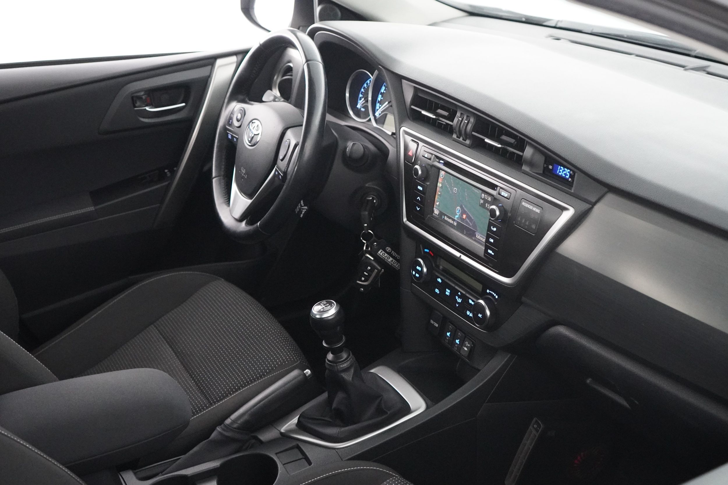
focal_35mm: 42
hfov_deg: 46.4
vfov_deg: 31.9
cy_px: 242
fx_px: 849
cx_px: 364
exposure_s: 1/30
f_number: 3.5
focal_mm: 28
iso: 6400
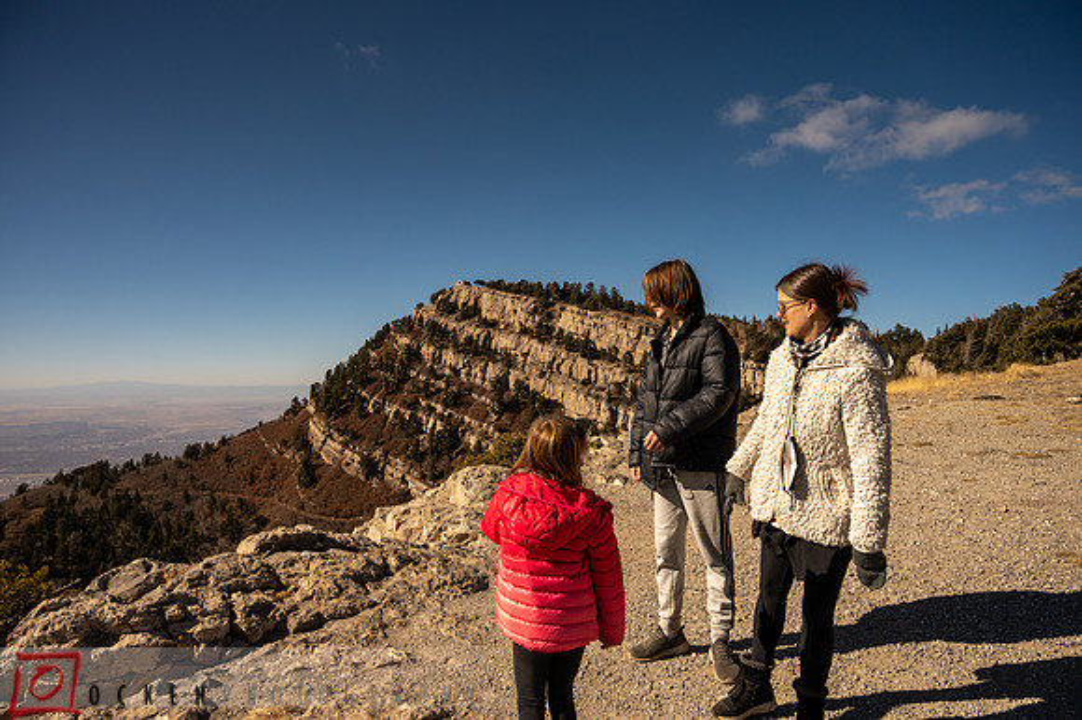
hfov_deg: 73.8
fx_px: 721
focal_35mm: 24
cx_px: 541
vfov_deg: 53.1
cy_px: 360
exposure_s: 1/4000
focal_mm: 24
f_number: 5.6
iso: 200
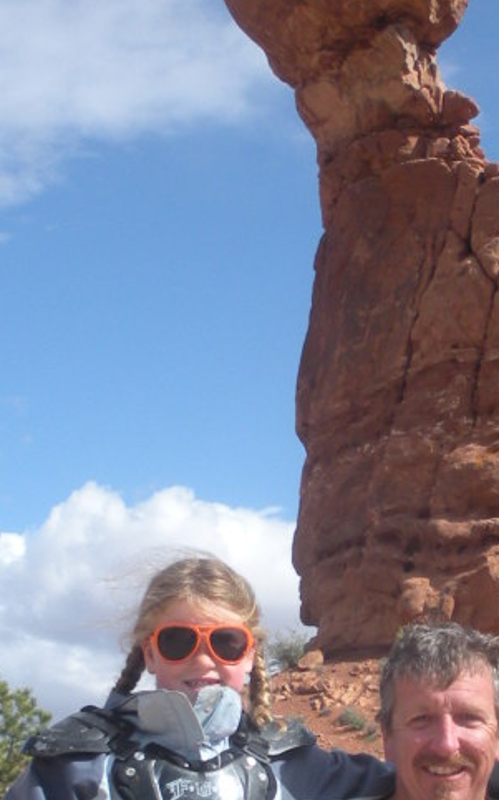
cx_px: 428
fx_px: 2351
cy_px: 713
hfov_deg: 12.0
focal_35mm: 108
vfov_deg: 19.0
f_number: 3.5
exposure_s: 1/718
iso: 64
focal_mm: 6.3
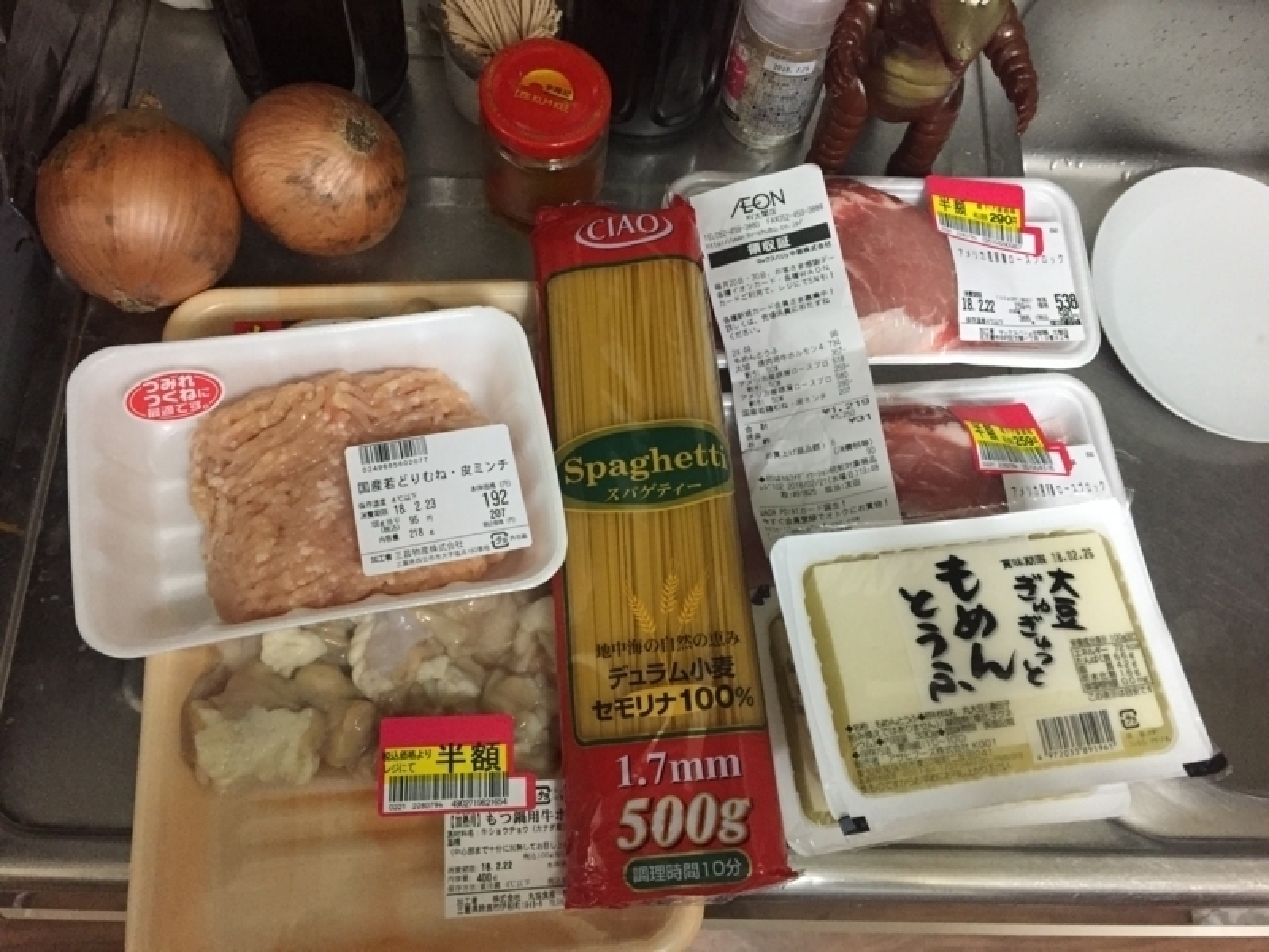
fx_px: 1063
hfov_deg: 61.7
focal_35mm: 29
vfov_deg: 48.2
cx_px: 634
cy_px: 476
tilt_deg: -68.1
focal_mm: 4.15
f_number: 2.2
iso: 250
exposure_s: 1/30
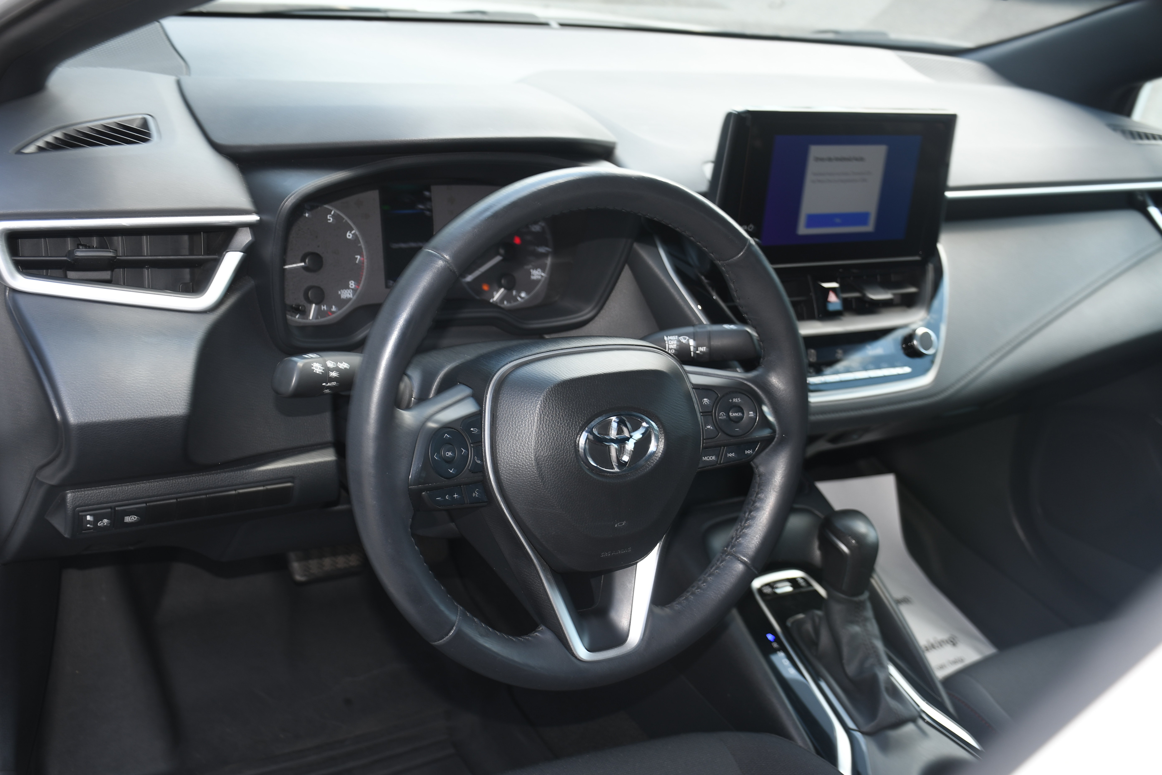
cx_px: 581
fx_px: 1291
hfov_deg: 48.5
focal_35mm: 40
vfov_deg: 33.4
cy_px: 388
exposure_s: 1/60
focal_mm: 27
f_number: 4
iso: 100
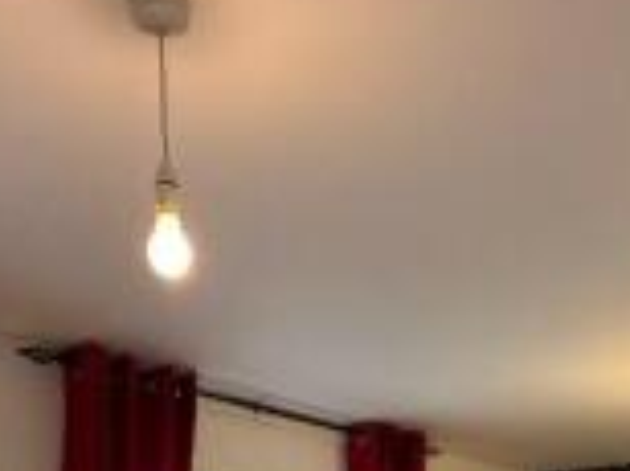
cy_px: 833
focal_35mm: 53
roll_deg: -0.2
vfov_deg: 20.2
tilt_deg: -11.5
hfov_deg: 36.1
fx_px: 963
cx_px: 366
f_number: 2.2
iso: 200
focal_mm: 2.22
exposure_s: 1/50
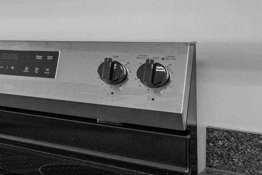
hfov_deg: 21.5
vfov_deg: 21.7
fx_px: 450
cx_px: -206
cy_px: 34
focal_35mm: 62
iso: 200
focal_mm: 11
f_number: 6.3
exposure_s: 1/15
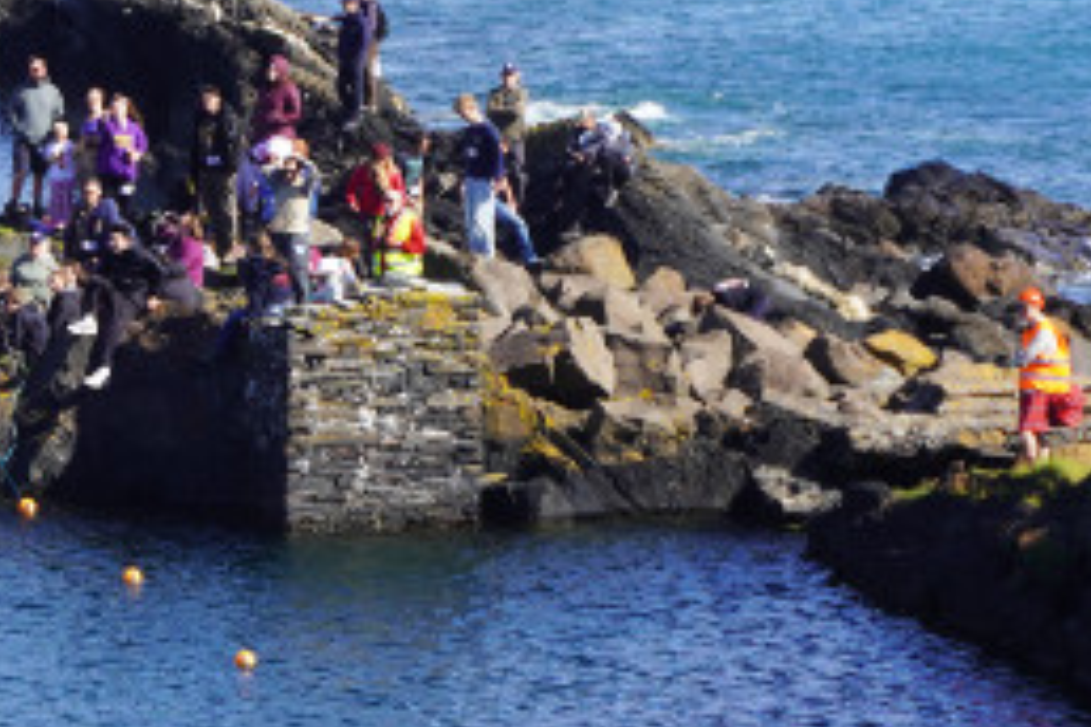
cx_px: -393
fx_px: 7061
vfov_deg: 5.9
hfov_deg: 8.7
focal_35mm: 233
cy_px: 383
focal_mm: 50
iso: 100
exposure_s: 1/125
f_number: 9
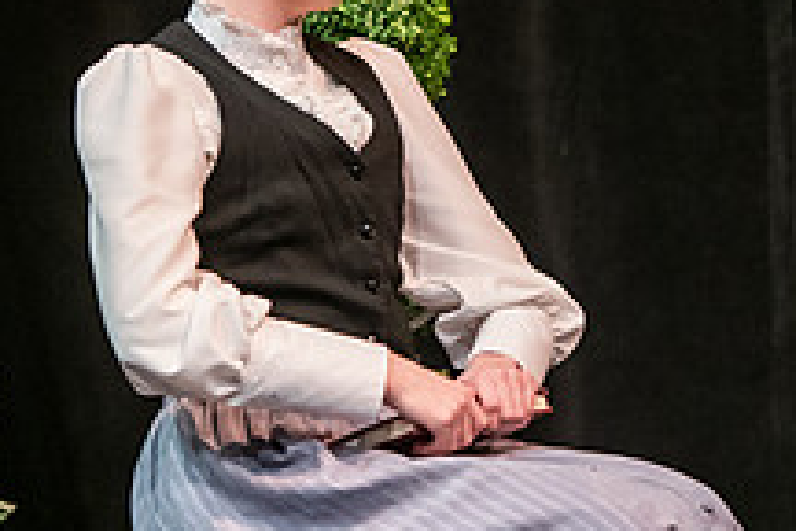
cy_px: -46
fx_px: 6876
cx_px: 730
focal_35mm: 311
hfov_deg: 6.6
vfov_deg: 4.4
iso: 3200
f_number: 3.2
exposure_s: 1/200
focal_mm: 116
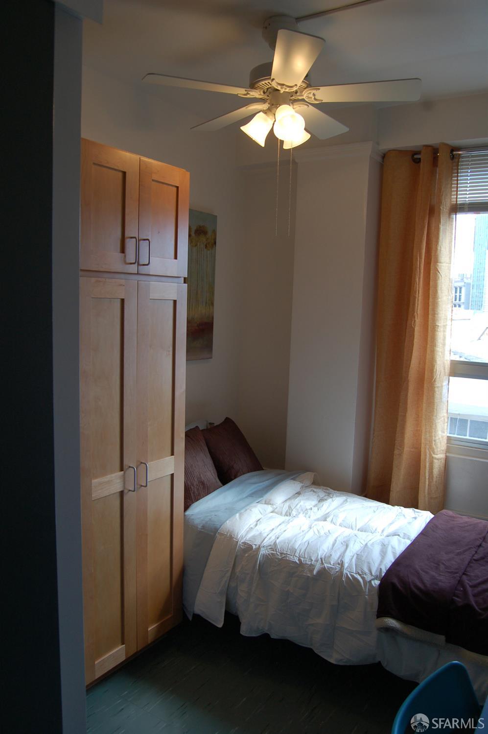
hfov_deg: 47.9
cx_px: 244
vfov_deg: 67.4
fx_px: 550
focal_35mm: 27
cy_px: 367
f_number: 5.6
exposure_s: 1/125
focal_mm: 18
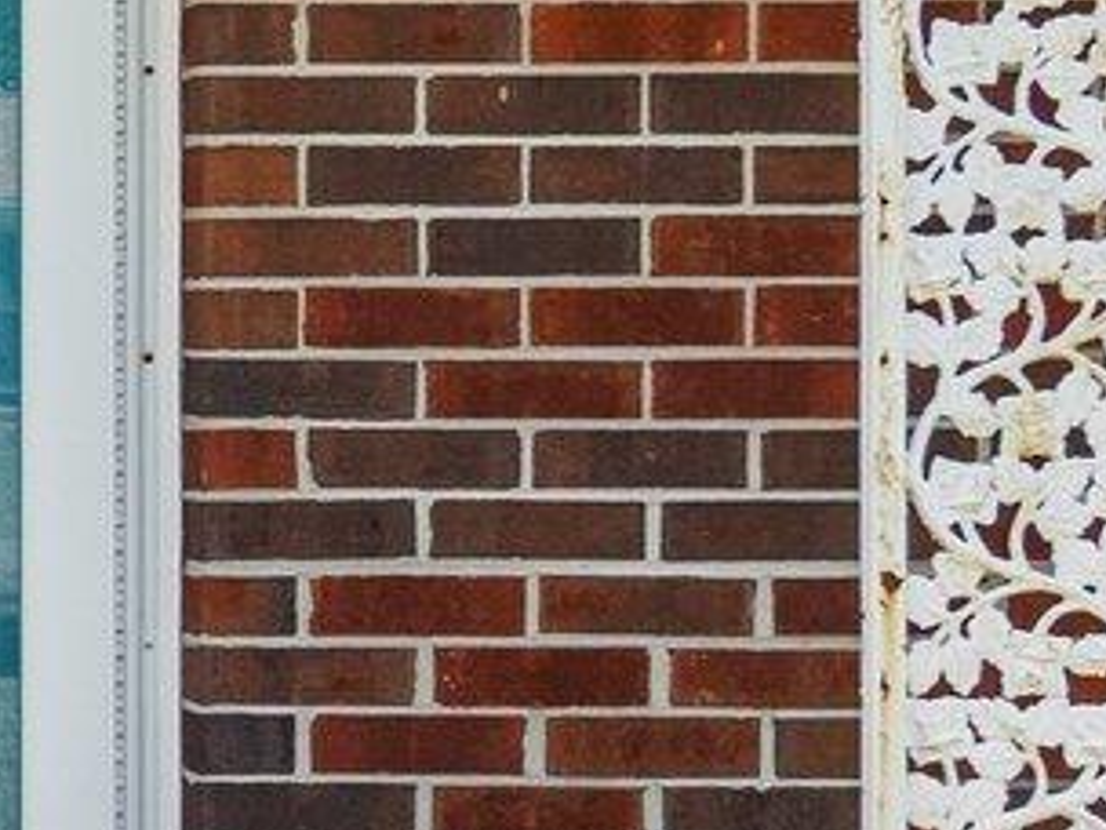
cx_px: -1444
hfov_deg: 10.0
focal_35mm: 175
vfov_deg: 8.5
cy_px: 157
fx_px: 5591
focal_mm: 13
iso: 200
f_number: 5.6
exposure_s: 1/320
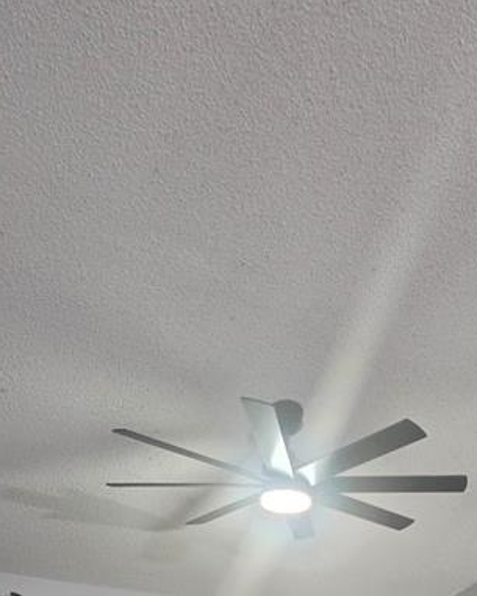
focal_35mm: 40
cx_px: 339
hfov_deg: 36.7
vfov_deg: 31.1
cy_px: 834
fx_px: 706
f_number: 1.9
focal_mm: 2.2
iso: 640
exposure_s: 1/60
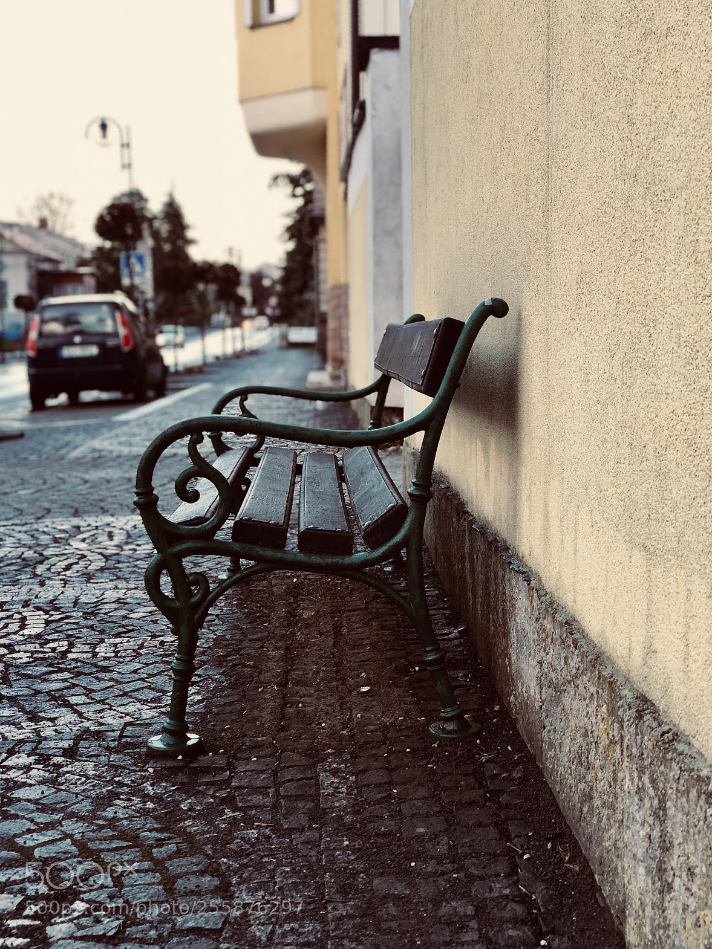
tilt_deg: -4.9
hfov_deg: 27.5
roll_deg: +1.1
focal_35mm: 53
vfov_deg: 36.2
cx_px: 350
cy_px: 471
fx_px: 1454
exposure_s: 1/60
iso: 50
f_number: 2.4
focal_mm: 6
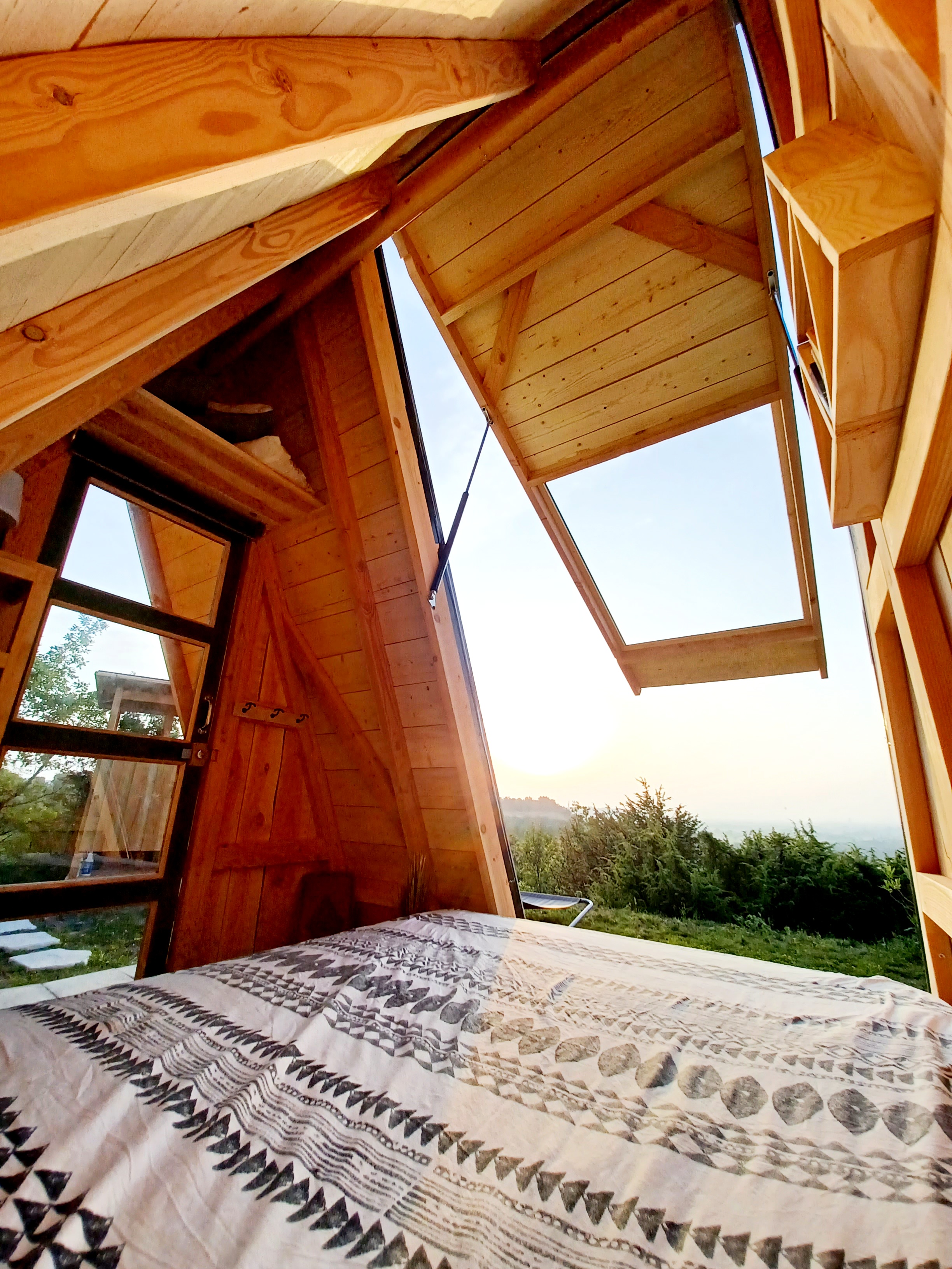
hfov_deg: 89.9
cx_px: 476
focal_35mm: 13
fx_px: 477
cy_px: 634
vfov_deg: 106.2
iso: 40
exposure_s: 1/455
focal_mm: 1.42
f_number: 2.2
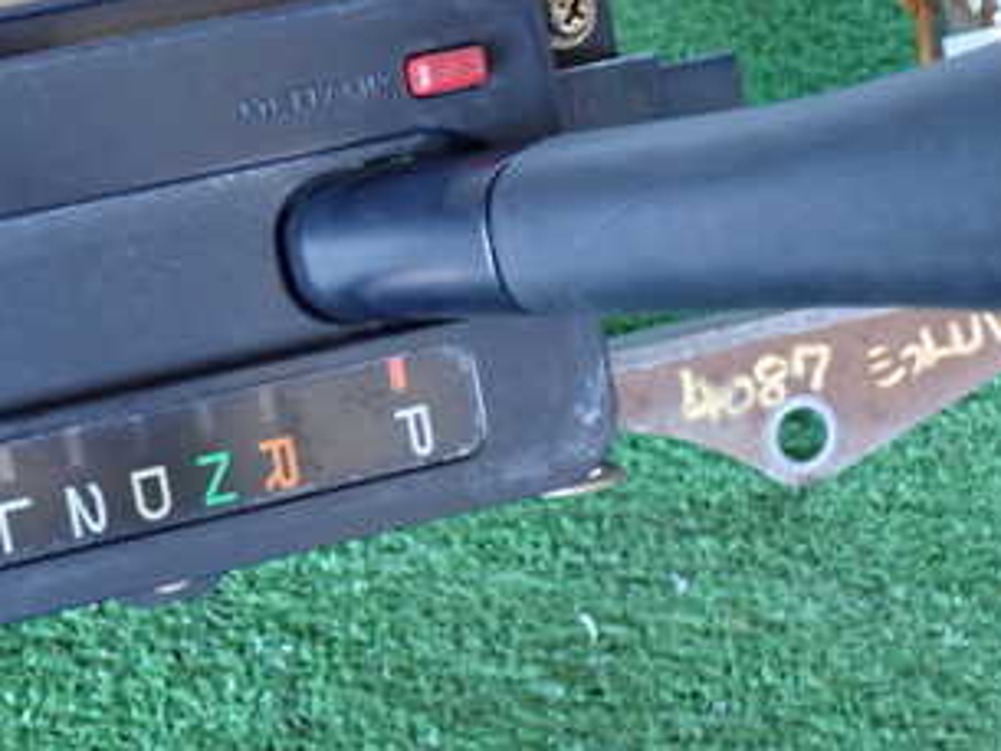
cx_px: 194
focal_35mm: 63
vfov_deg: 23.2
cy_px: 259
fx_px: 1823
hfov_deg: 30.0
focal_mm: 5.79
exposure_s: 1/30
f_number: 2.4
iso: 400
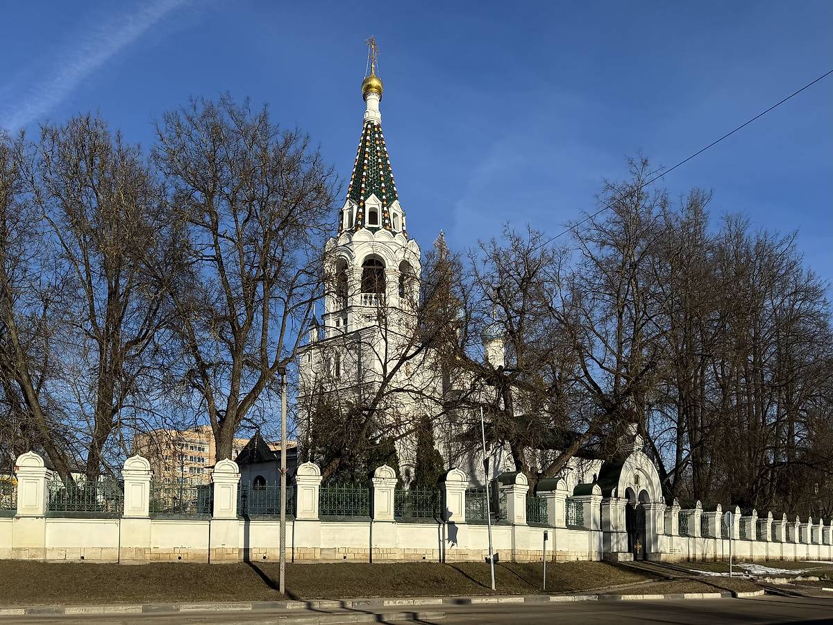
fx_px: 578
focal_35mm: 24
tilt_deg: +18.2
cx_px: 416
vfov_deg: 56.8
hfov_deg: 71.6
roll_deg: +0.8
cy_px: 312
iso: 80
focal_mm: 6.76
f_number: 1.78
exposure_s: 1/4608
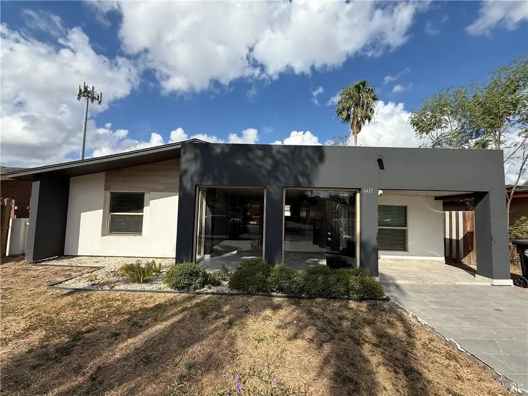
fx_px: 214
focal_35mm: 14
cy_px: 198
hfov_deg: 102.1
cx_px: 264
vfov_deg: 85.7
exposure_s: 1/1961
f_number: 2.2
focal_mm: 2.22
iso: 64
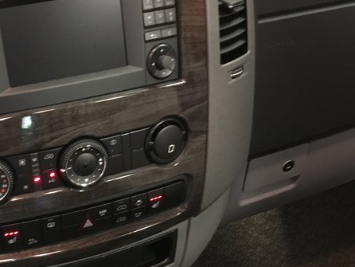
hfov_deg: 35.3
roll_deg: +1.8
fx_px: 534
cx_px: 57
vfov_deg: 28.0
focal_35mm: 52
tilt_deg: -36.8
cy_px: 167
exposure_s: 1/15
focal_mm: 4.15
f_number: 2.2
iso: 500
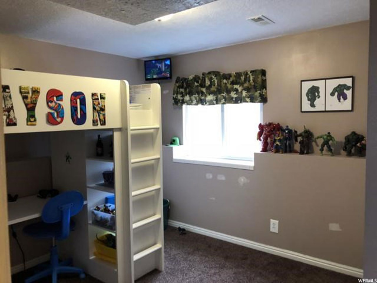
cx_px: 188
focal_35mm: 28
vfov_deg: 49.7
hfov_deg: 63.4
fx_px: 305
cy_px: 142
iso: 50
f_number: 1.8
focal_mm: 3.99
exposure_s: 1/15
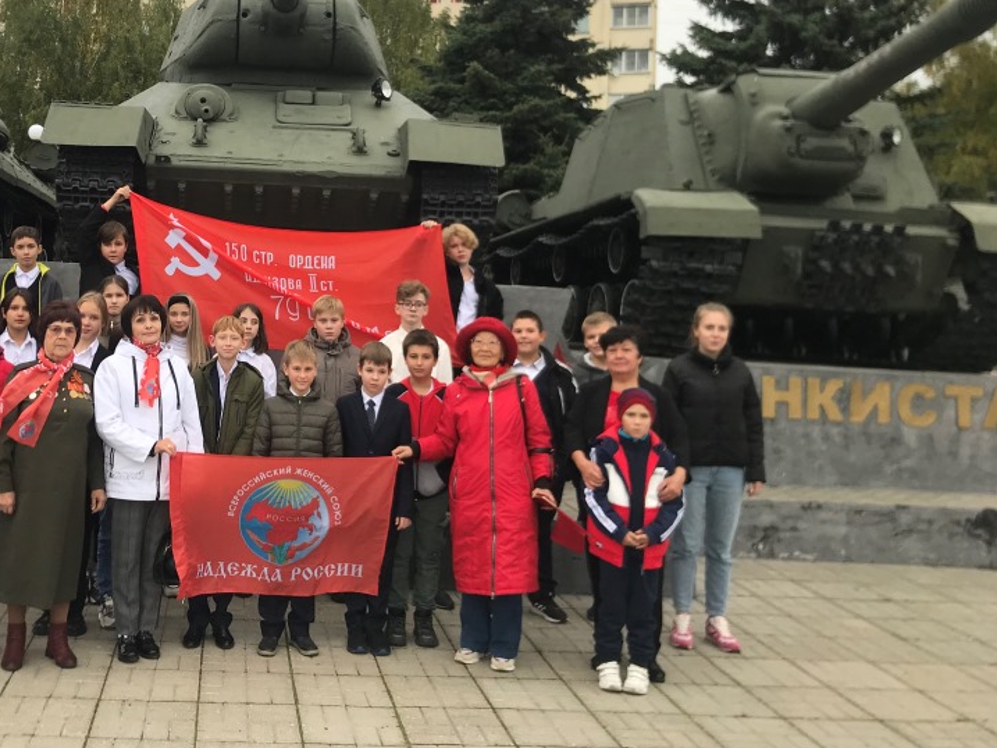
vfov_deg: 35.5
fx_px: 1152
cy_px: 234
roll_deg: -2.8
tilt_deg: +4.2
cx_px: 286
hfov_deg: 45.6
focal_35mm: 40
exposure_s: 1/332
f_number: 1.8
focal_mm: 3.99
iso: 20
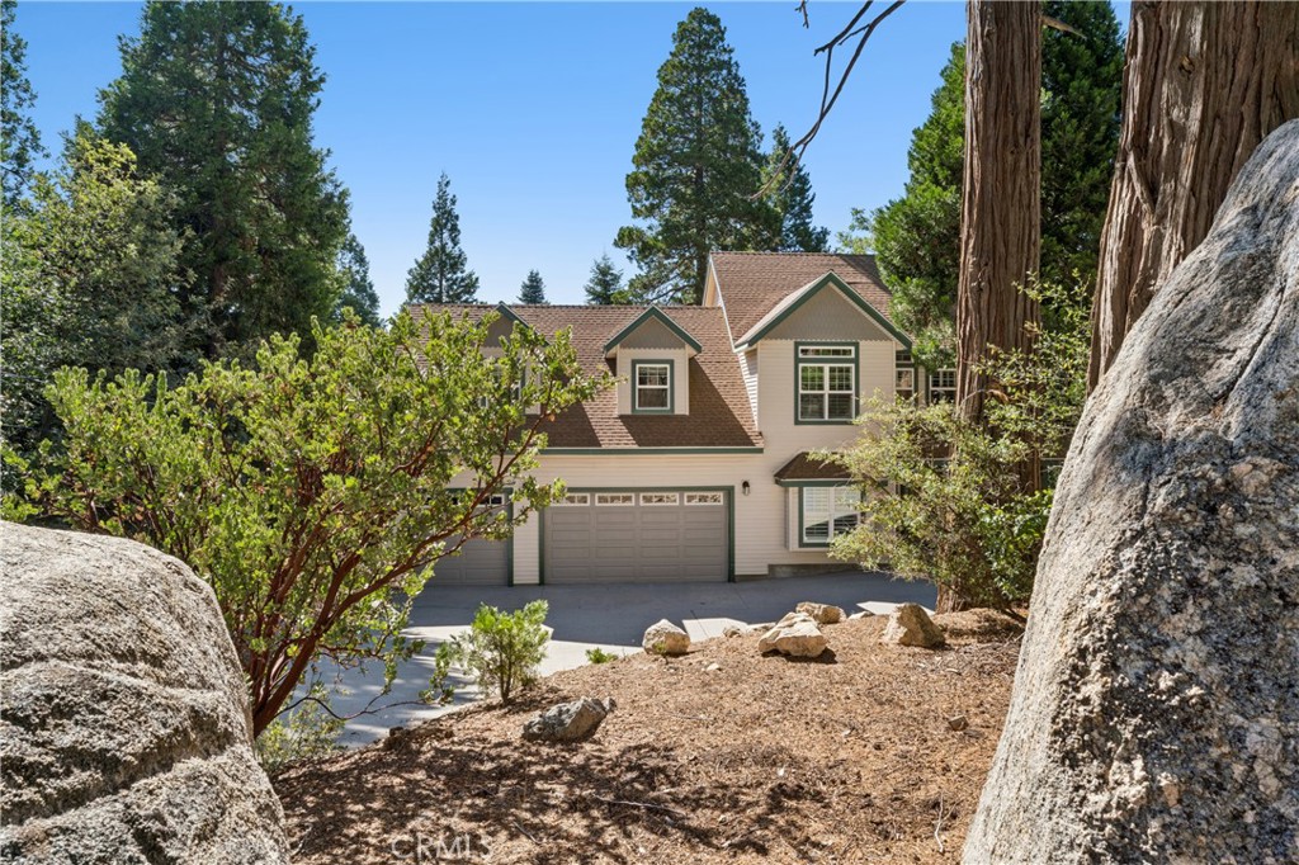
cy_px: 432
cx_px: 650
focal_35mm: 20
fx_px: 714
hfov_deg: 84.6
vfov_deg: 62.4
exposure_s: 1/20
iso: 100
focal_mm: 19.8
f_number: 22
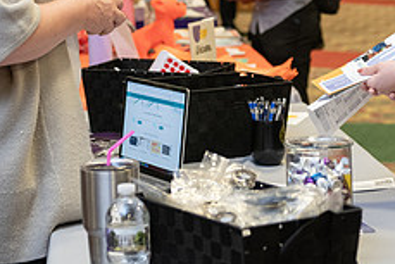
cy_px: -34
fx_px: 1526
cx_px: 207
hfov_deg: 14.7
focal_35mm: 139
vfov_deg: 9.8
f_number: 3.2
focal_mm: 55
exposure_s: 1/160
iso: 1250
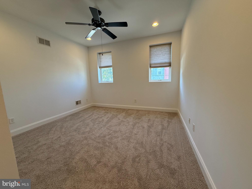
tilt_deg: -7.8
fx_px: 102
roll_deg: +1.5
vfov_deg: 85.7
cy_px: 94
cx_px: 126
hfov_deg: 102.1
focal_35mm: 14
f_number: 2.2
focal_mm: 2.22
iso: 200
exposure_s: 1/120
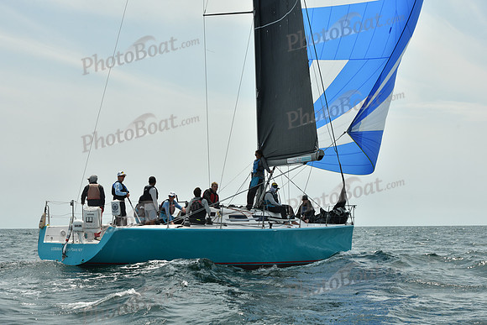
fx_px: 947
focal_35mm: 70
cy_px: 162
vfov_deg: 19.5
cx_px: 244
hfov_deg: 28.8
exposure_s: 1/1250
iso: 320
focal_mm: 70
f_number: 9
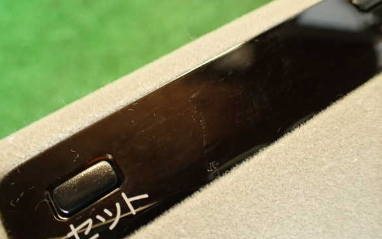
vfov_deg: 36.3
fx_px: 364
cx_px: 195
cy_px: 117
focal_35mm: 35
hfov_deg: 55.3
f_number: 2.4
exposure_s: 1/30
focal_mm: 5.79
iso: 250
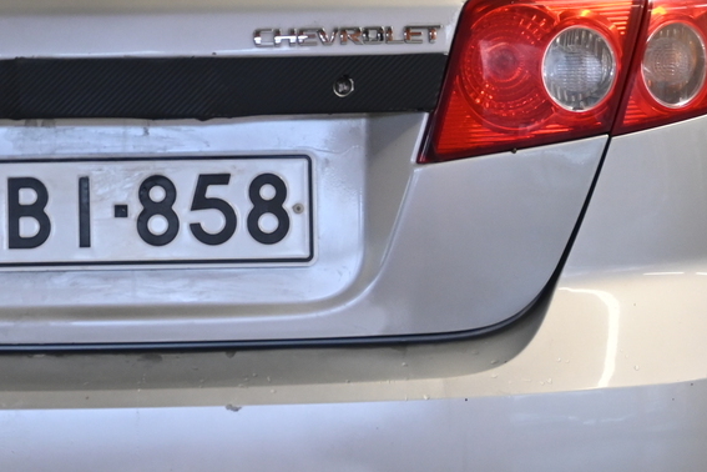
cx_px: 80
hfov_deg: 16.8
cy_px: 255
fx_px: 2356
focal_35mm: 120
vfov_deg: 11.4
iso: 560
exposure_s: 1/50
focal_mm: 28
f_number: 4.5
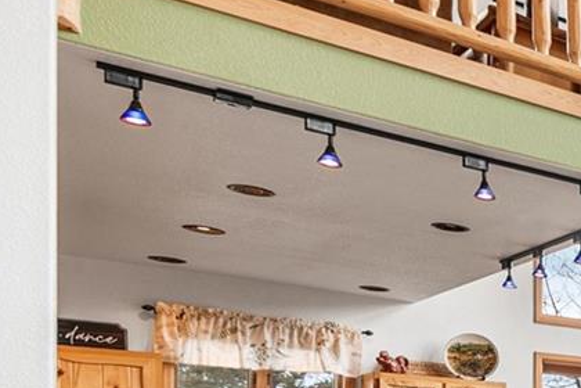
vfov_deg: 20.4
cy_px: 503
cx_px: 1093
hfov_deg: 20.5
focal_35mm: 61
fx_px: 984
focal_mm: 16
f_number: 8
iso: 200
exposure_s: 1/5
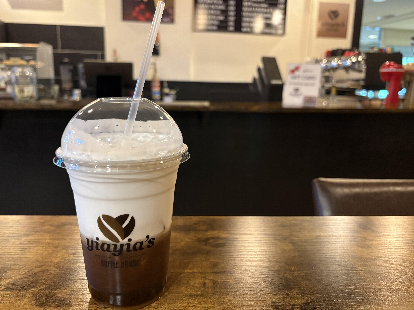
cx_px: 204
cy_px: 150
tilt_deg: -11.2
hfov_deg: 65.3
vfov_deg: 51.3
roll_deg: -0.3
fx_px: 323
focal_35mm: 27
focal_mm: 5.96
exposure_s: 1/40
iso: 400
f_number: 1.6
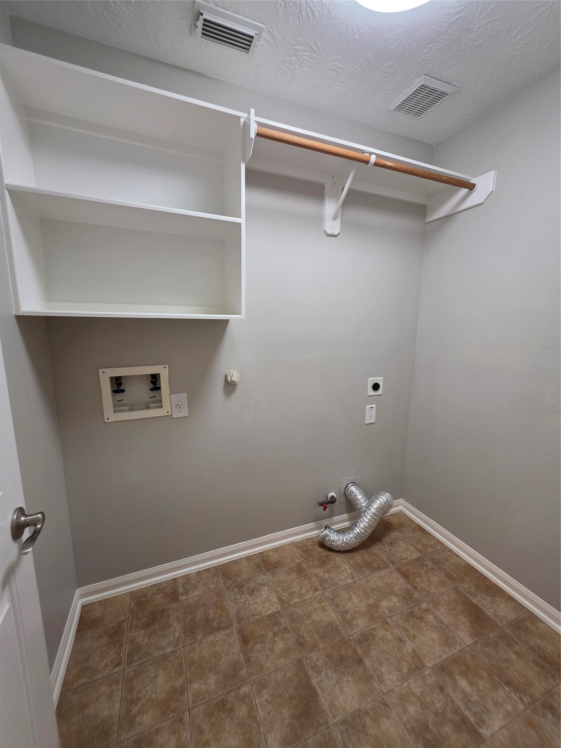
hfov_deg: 89.9
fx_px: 281
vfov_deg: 106.2
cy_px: 374
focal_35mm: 13
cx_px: 280
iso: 250
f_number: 1.9
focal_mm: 2.2
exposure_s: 1/120
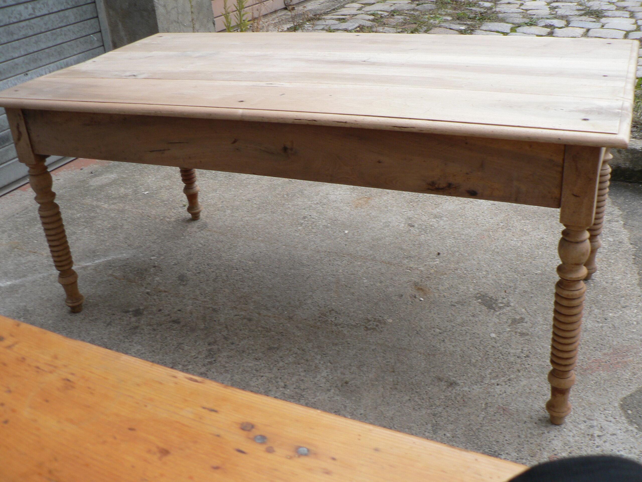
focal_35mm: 36
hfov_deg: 51.4
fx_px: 668
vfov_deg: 39.7
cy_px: 241
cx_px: 321
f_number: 2.8
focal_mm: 6
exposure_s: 1/40
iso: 80
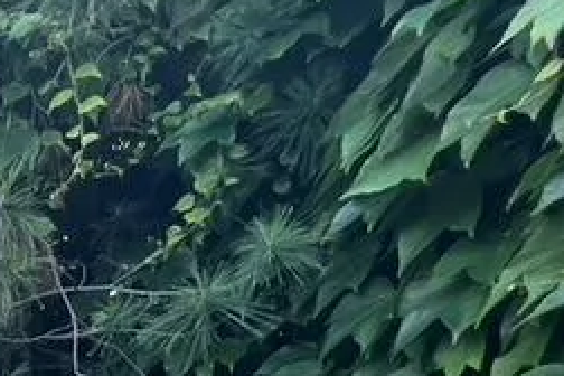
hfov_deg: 25.6
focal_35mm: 55
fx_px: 862
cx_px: -311
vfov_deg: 19.3
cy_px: 654
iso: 32
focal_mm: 1.57
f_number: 1.8
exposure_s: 1/124
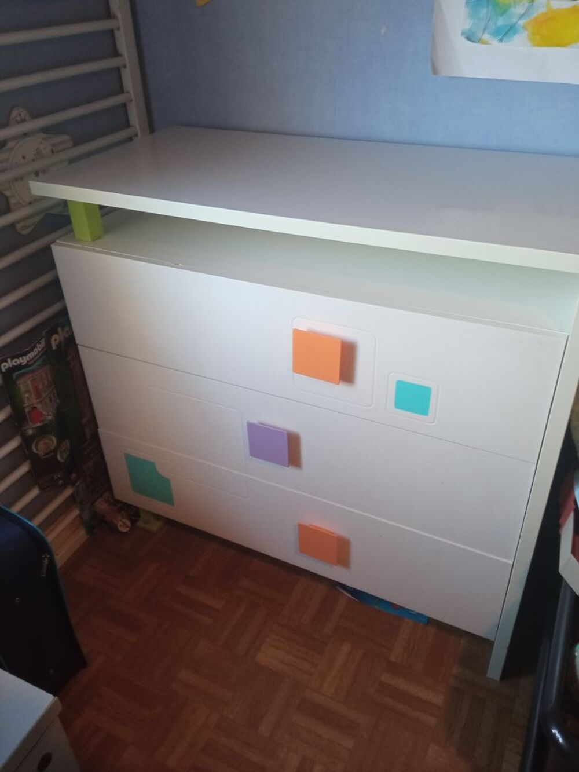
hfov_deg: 51.4
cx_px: 290
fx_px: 602
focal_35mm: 27
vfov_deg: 65.3
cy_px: 386
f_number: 2.2
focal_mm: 3.79
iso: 383
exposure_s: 1/25
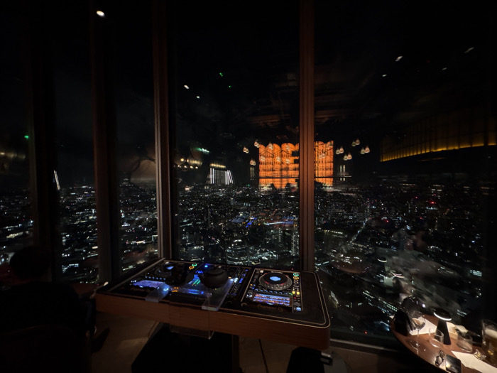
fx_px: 201
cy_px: 186
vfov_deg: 85.7
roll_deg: +1.2
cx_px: 248
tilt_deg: -2.0
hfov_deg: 102.1
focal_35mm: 14
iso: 2000
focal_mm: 2.22
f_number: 2.2
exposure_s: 1/19
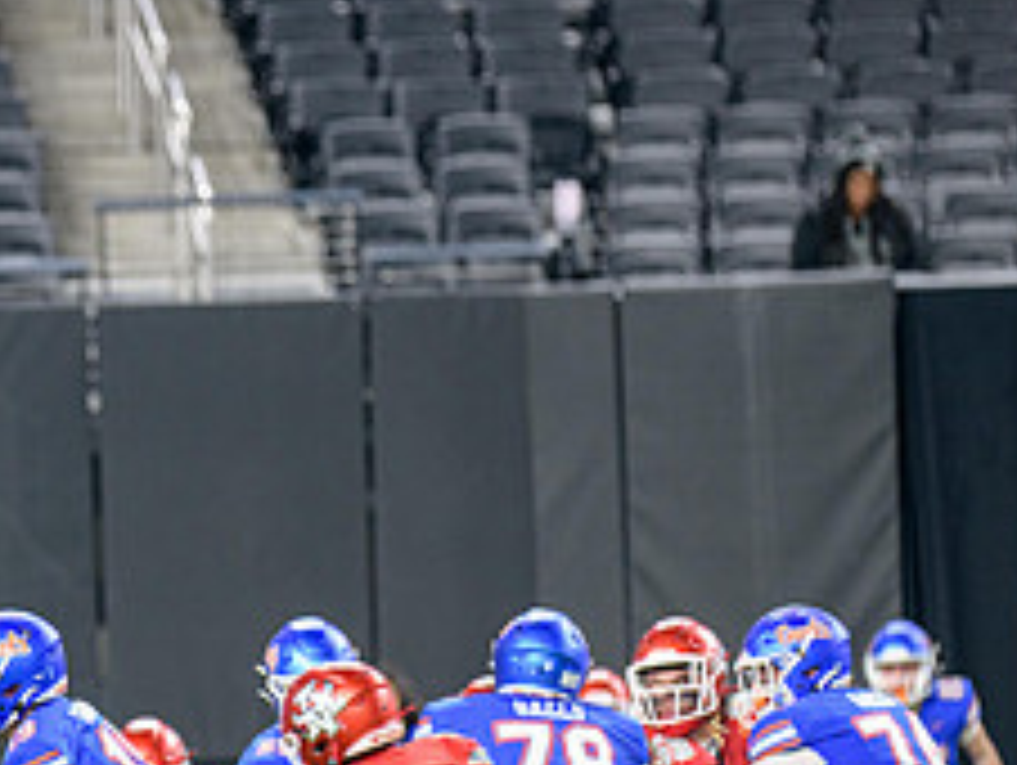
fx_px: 15941
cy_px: 754
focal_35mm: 542
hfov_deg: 3.7
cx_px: 76
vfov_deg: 2.7
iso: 1000
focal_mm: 220
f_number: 2.8
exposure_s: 1/400
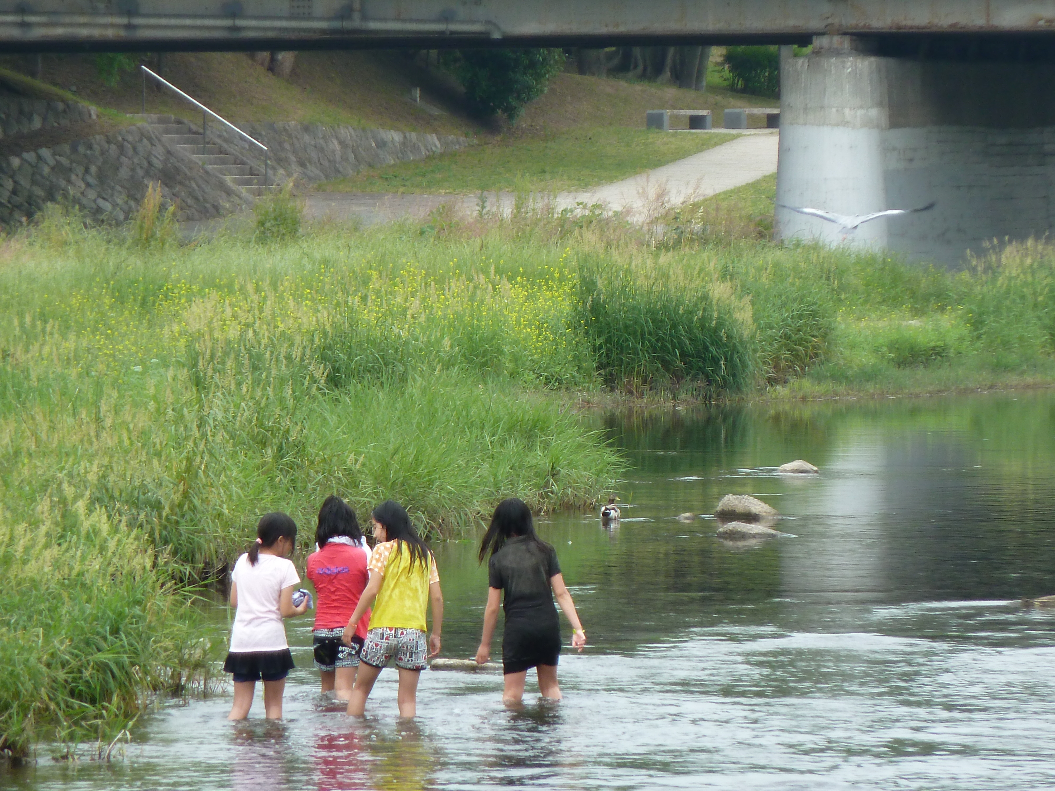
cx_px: 528
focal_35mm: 399
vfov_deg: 3.7
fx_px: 12160
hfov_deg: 5.0
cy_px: 396
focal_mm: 49.2
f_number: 4.9
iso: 125
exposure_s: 1/125
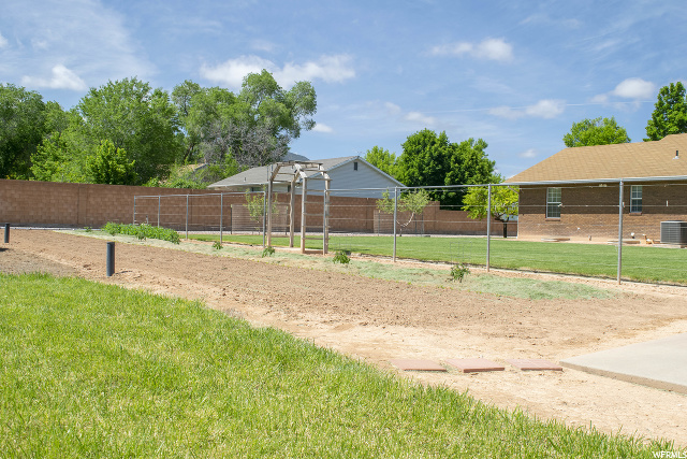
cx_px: 344
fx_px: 687
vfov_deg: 36.9
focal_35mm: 36
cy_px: 230
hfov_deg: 53.1
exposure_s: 1/250
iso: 200
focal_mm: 24
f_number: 8
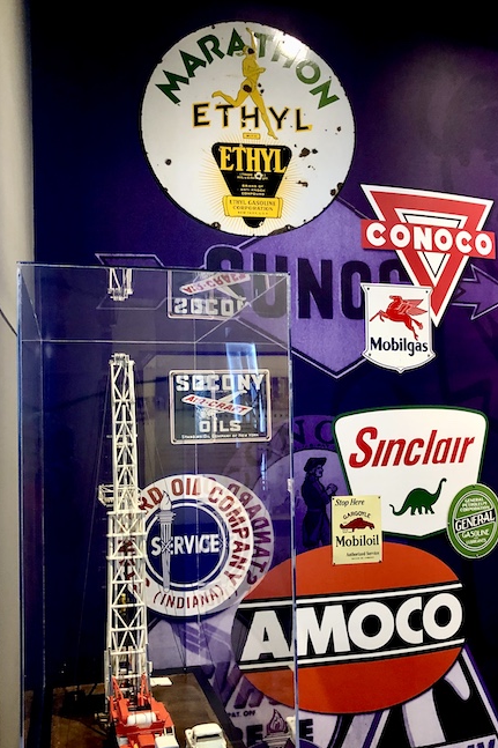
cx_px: 268
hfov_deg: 36.8
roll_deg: +0.4
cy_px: 416
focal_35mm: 36
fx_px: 747
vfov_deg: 53.0
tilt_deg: +0.5
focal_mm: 4
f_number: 1.8
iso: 100
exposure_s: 1/12
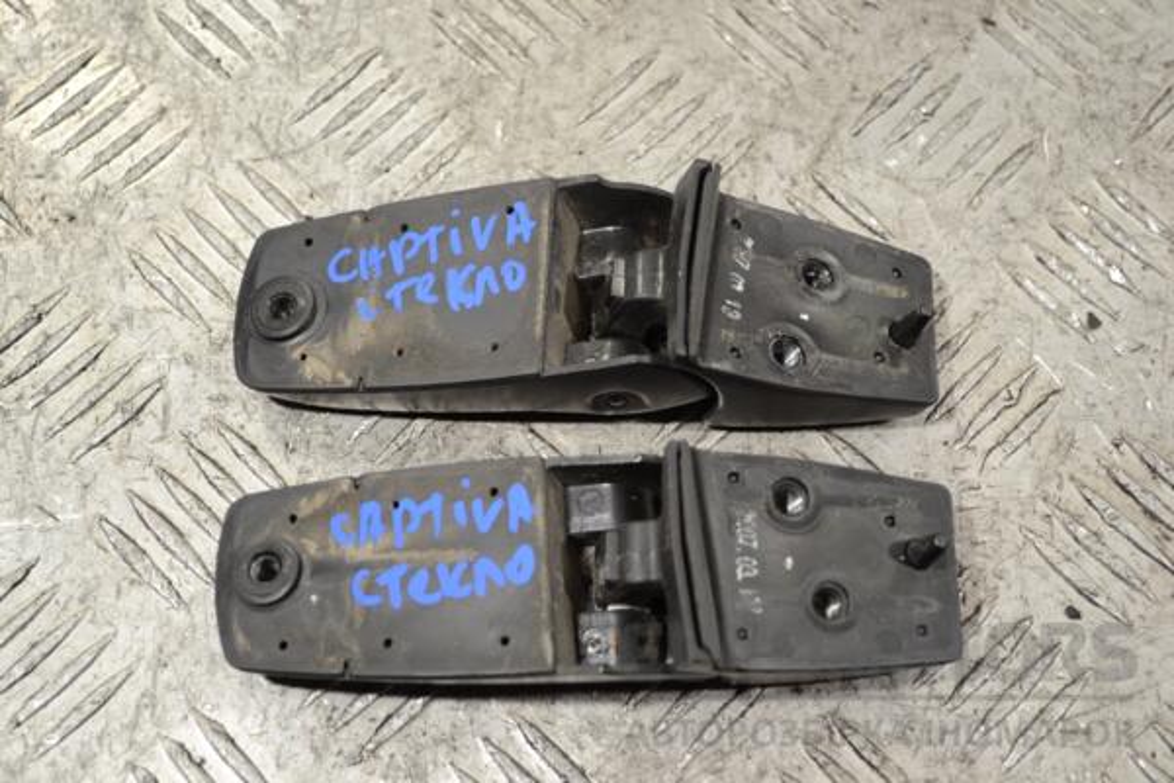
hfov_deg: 33.4
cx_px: 587
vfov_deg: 22.6
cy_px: 392
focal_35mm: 60
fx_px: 1957
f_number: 5.3
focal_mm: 40
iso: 200
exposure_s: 1/30
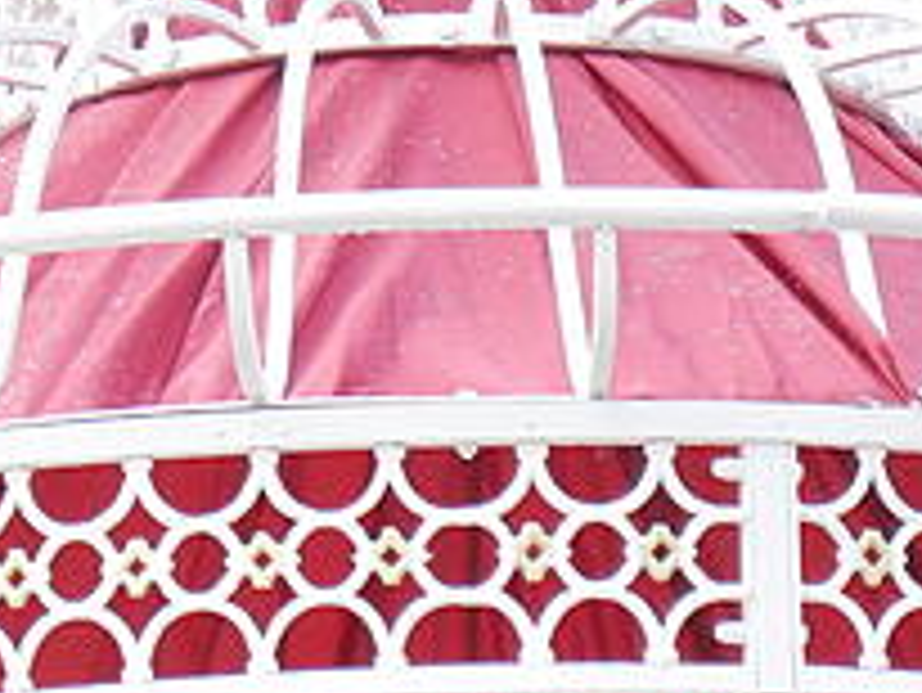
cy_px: 1210
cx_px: 9
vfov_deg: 3.6
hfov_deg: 4.9
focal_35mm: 406
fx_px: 10820
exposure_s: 1/200
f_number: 4
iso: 200
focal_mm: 52
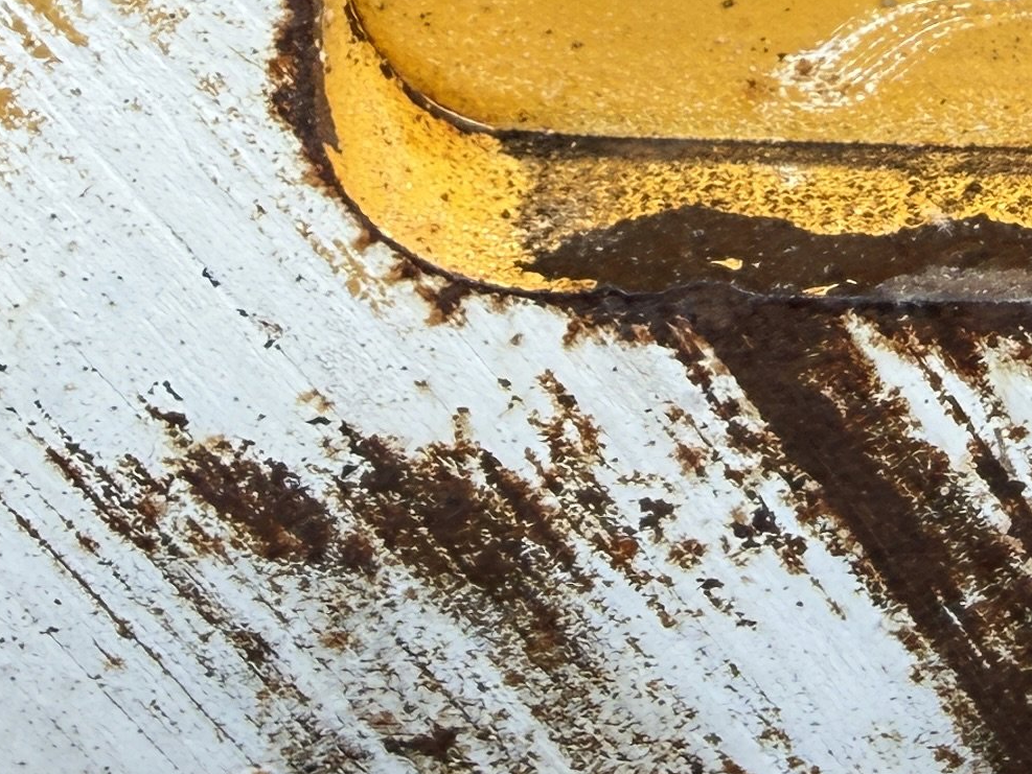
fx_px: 2923
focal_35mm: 98
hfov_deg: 18.9
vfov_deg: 14.7
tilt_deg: -30.0
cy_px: -128
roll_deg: -5.2
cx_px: 1249
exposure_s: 1/99
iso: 40
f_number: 2.2
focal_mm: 2.22
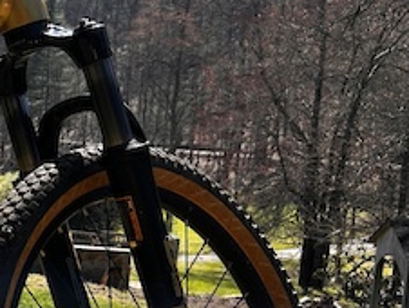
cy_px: 230
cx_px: -271
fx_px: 1088
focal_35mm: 92
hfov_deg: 18.0
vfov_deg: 16.0
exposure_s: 1/2008
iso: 50
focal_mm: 5.7
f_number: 1.5
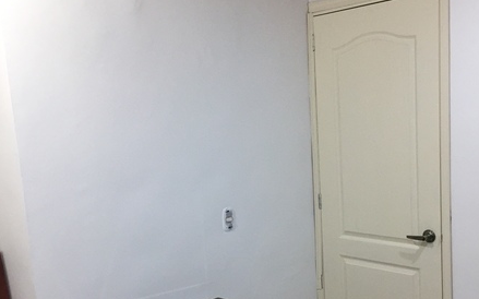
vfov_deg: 30.3
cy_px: 194
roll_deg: +3.6
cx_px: 239
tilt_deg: -7.5
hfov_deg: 47.2
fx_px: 548
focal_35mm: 42
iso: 200
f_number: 2.2
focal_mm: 4.15
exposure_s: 1/30
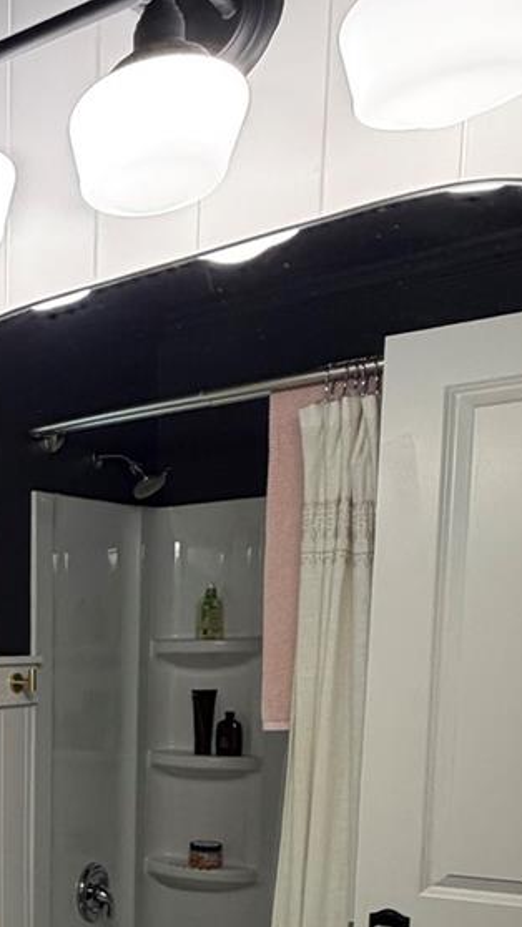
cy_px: 781
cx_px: -278
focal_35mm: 42
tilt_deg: -7.1
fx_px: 1033
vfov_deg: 45.2
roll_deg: +0.4
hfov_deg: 22.7
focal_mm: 2.22
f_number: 2.2
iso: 250
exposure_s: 1/120
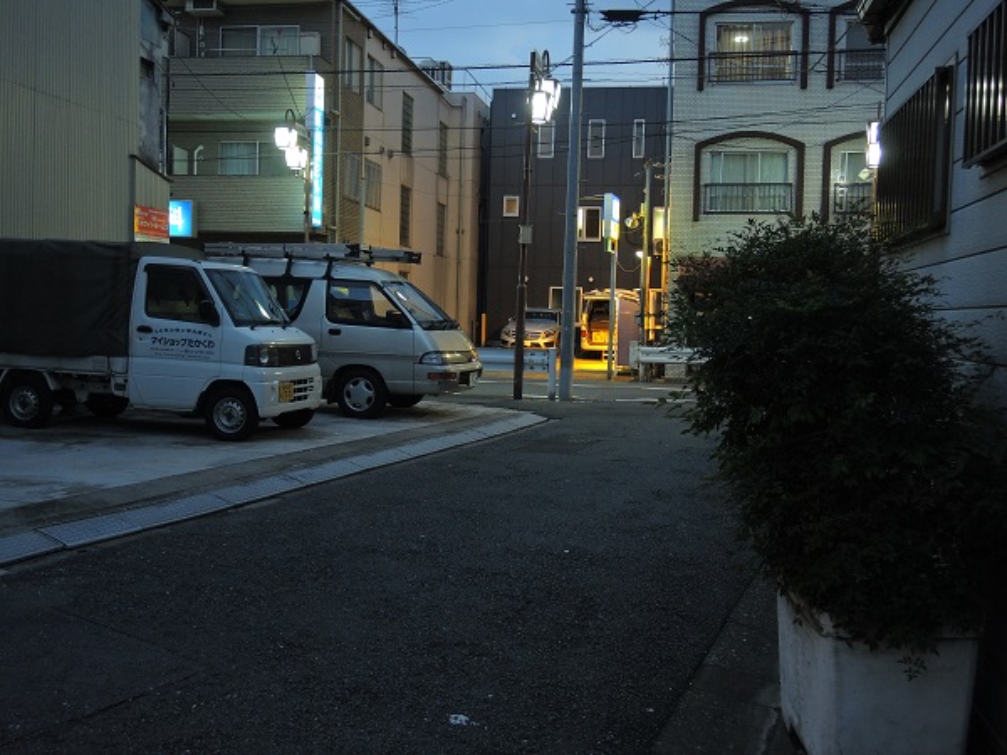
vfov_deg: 40.7
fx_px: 1018
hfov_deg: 52.6
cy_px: 378
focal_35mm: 35
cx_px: 504
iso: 400
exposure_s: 1/25
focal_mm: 7.6
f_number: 2.5
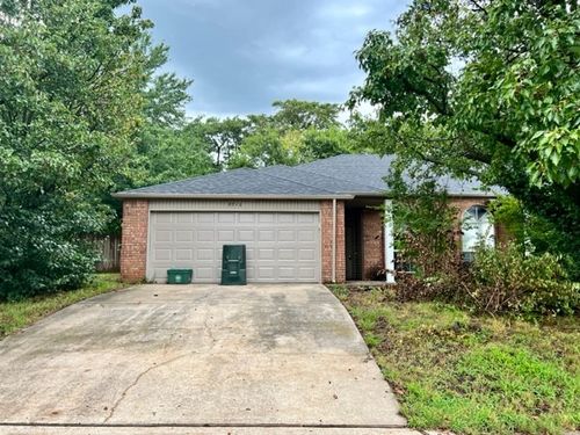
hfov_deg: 67.3
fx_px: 436
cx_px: 290
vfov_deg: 53.1
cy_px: 218
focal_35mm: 26
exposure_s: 1/121
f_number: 1.5
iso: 50
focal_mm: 5.7
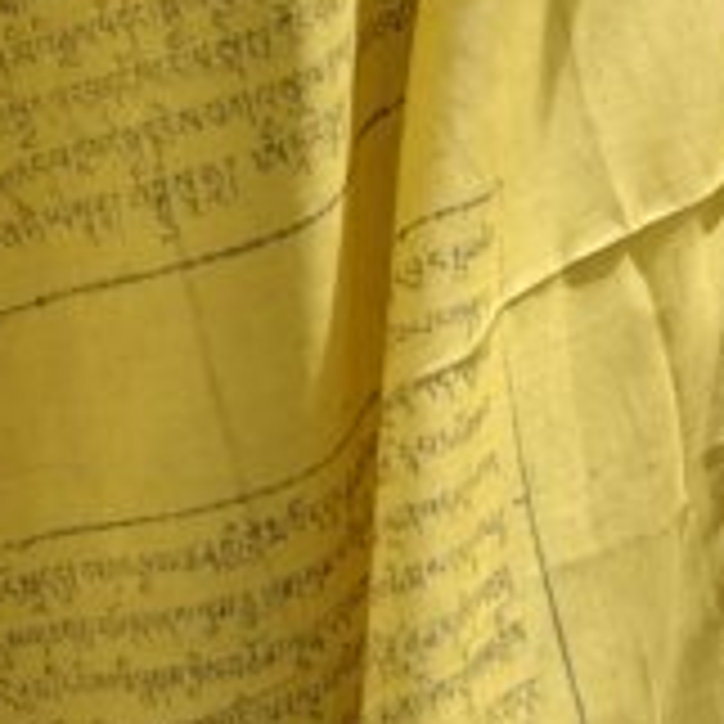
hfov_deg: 8.9
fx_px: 4662
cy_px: -256
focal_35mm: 197
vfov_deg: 8.7
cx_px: 286
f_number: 5.6
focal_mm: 52
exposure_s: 1/500
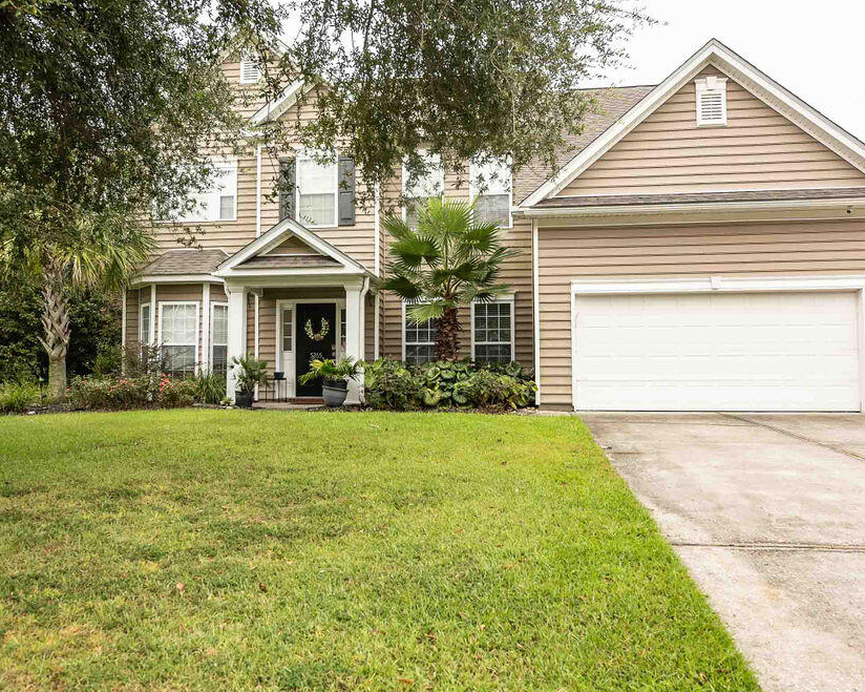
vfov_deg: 51.5
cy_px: 336
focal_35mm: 28
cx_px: 430
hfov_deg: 62.2
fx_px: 717
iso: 100
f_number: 5.6
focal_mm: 24
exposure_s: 1/250
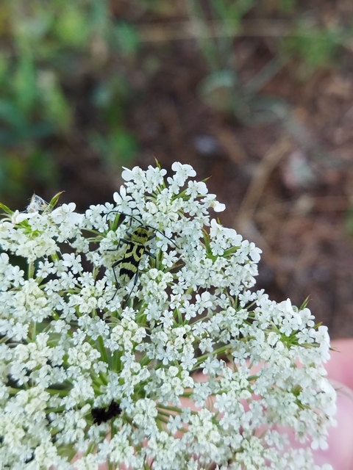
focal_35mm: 27
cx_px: 176
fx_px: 367
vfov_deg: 65.3
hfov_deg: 51.4
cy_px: 235
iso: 99
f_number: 1.79
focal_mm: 4.71
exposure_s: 1/221
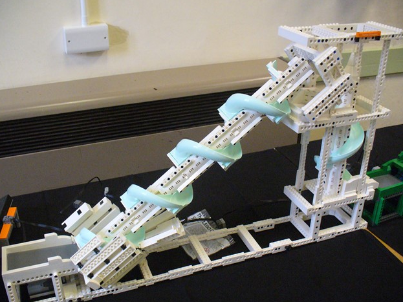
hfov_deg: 49.0
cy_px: 153
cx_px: 201
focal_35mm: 38
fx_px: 442
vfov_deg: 37.7
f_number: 2.8
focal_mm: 6.1
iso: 400
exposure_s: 1/60
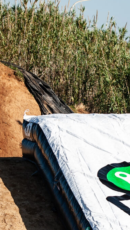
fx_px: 1697
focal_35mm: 277
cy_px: 153
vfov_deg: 7.8
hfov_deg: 4.4
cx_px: 114
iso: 100
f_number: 4.5
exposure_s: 1/1000
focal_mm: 70
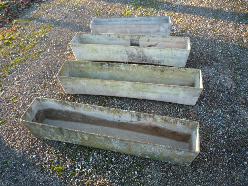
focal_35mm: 30
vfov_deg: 46.8
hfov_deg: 60.0
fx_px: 215
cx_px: 124
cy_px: 93
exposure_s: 1/50
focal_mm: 5.2
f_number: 3.3
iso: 100
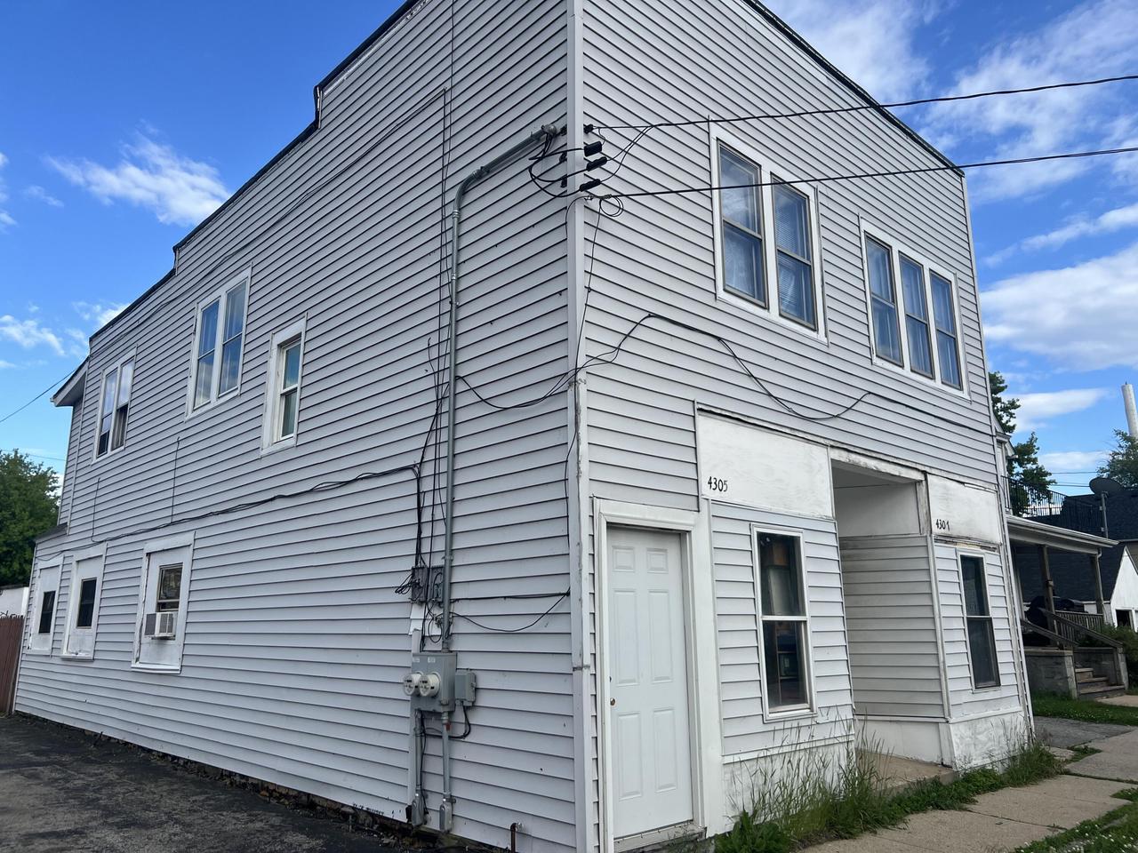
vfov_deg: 53.1
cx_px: 569
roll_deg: +0.2
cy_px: 426
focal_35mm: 26
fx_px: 855
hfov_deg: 67.3
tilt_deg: +13.6
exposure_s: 1/2994
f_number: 1.5
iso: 50
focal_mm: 5.7
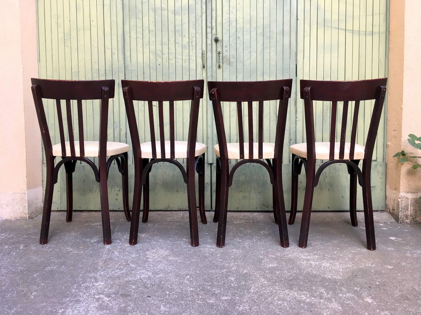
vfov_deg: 48.2
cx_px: 210
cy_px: 158
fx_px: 353
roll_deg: +0.4
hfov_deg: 61.7
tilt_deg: -2.9
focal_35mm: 29
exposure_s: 1/33
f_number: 2.2
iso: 25
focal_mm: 4.15
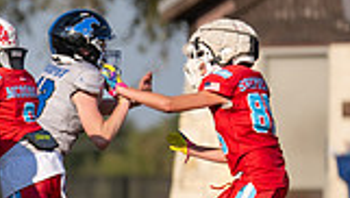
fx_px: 7851
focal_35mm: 845
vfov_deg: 1.4
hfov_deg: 2.5
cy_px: 184
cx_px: -306
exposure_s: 1/3200
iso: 125
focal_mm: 200
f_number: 3.2
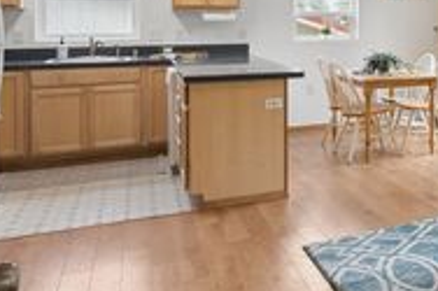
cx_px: 531
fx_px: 583
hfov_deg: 33.2
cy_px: 17
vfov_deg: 26.8
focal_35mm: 48
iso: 800
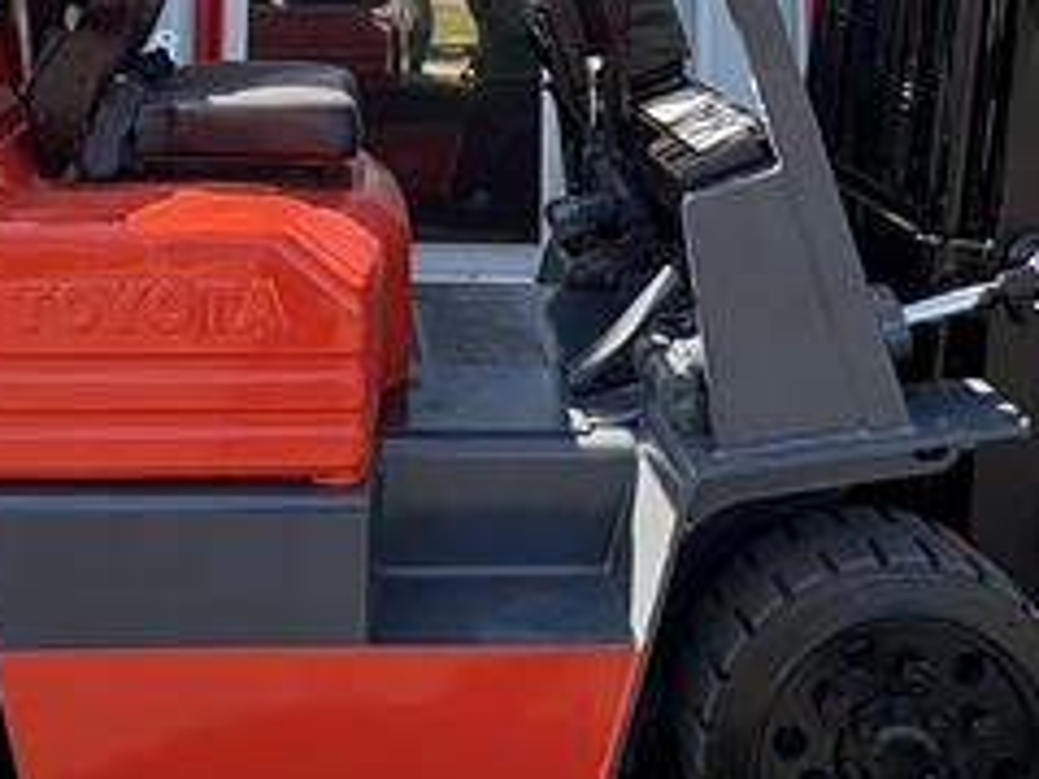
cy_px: -172
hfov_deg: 42.6
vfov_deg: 28.3
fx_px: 1320
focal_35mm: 44
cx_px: 383
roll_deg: +0.0
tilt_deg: +4.4
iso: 40
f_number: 2.2
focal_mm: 2.22
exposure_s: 1/303
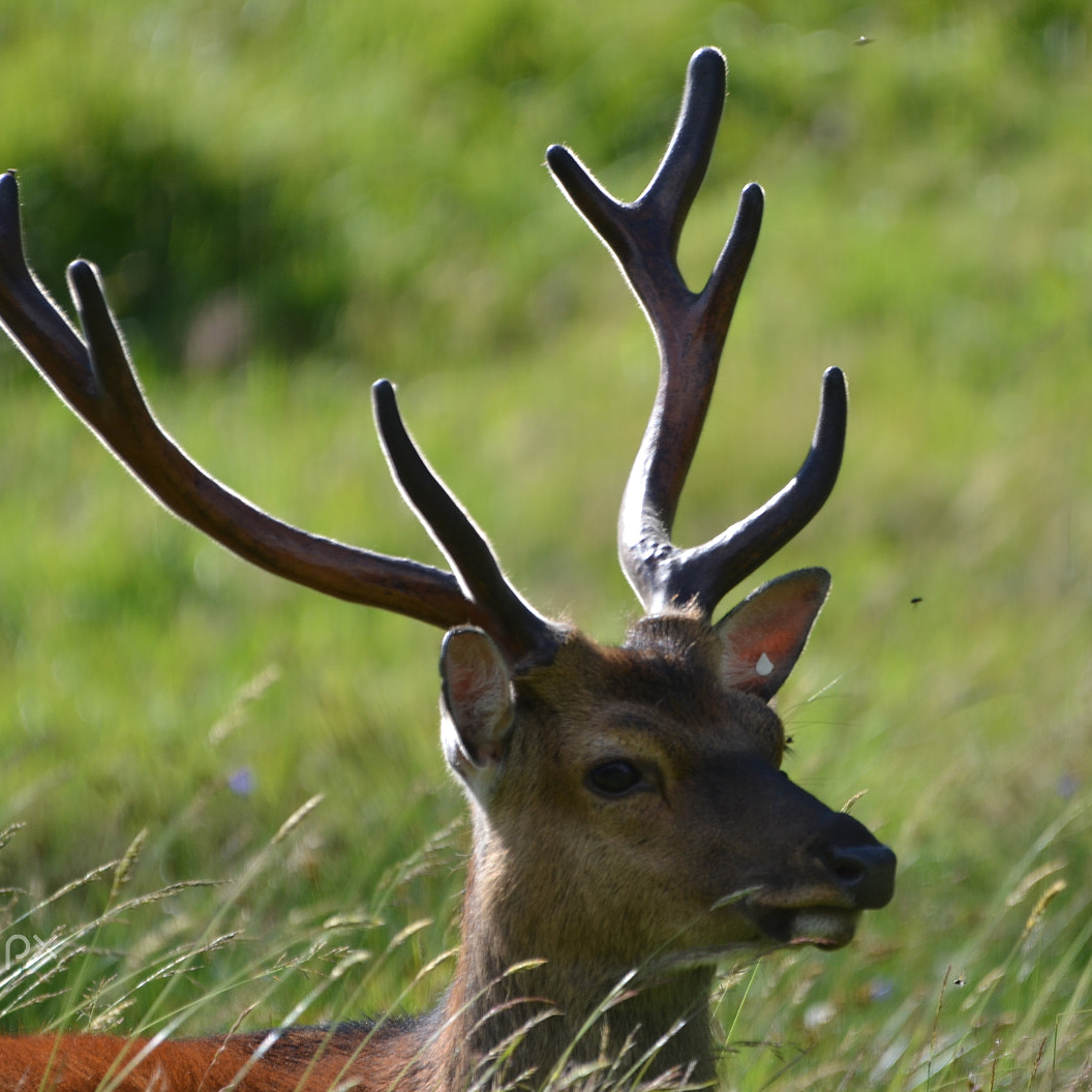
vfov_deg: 2.3
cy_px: 547
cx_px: 628
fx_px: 27517
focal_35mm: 771
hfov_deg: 2.3
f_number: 5.6
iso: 200
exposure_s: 1/500
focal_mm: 400
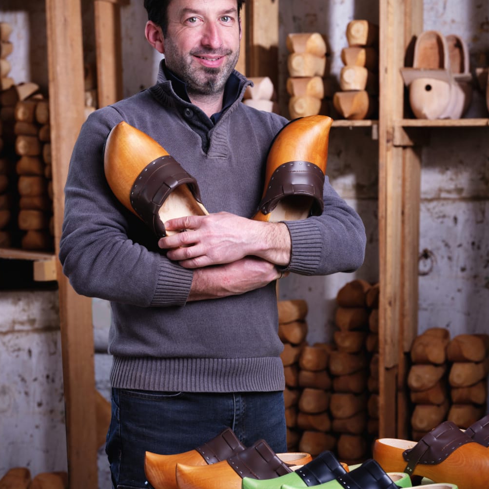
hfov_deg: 15.4
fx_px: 1806
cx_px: 243
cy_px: 241
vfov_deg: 15.4
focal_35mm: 113
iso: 200
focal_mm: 120
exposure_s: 1/60
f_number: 8
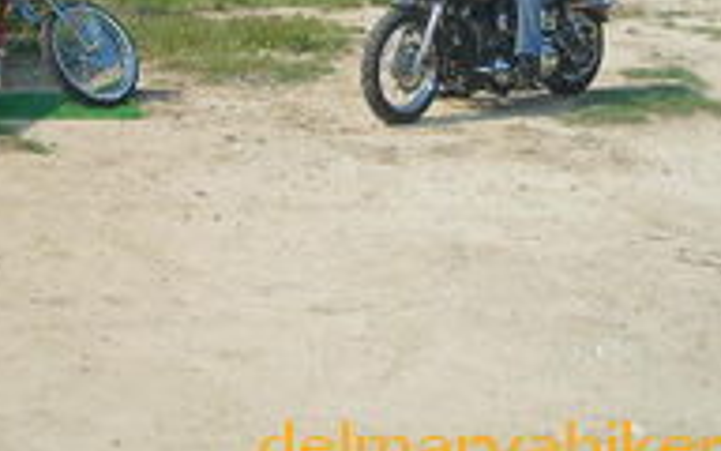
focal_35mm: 84
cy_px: -83
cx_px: 180
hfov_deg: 24.4
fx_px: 1651
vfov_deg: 15.0
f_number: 6.4
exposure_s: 1/146
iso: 50
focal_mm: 6.3
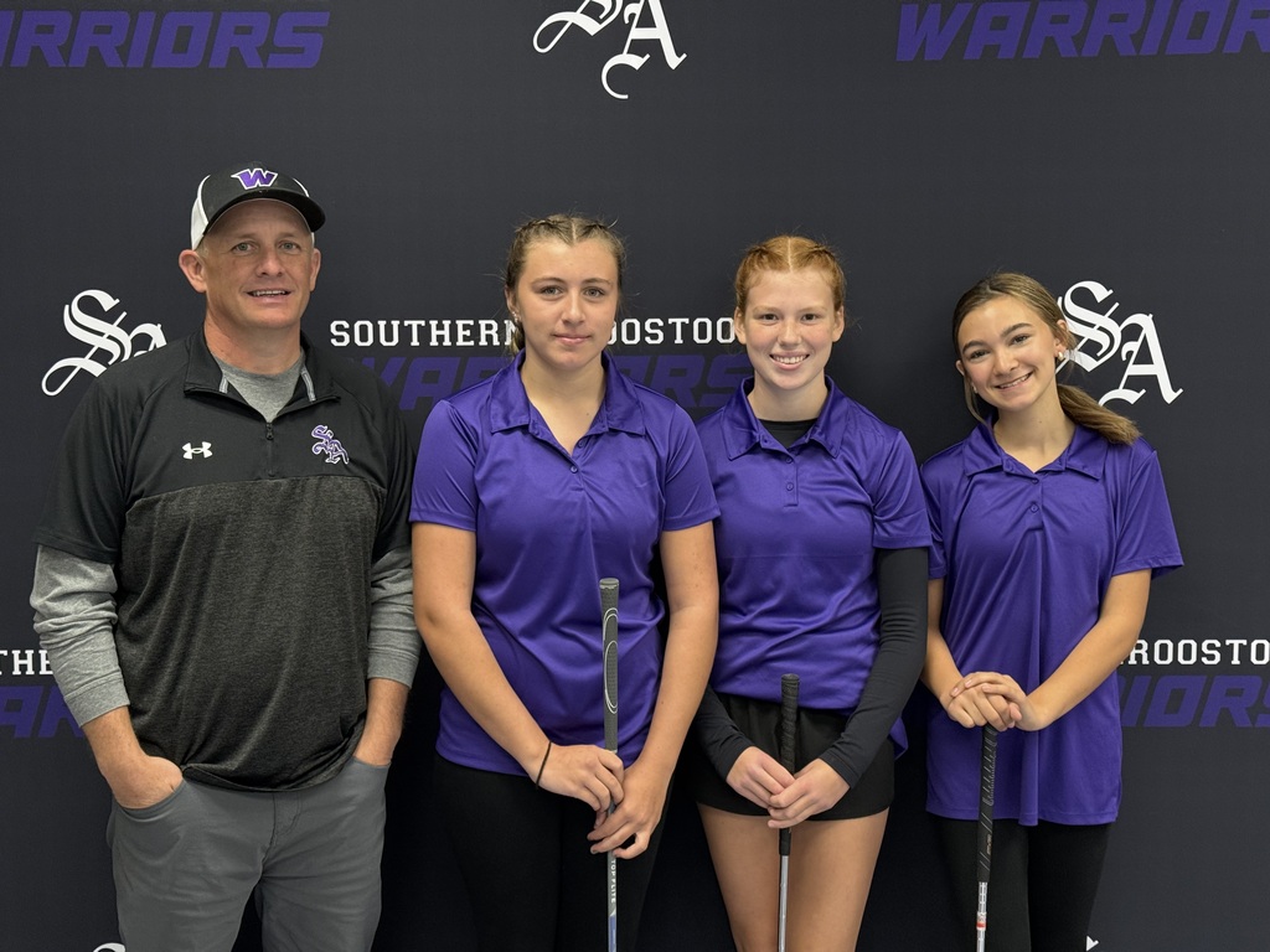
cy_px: 476
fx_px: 1761
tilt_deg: -6.7
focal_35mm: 48
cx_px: 635
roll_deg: +0.0
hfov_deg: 39.7
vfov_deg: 30.3
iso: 200
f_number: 1.78
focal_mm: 6.76
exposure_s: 1/51
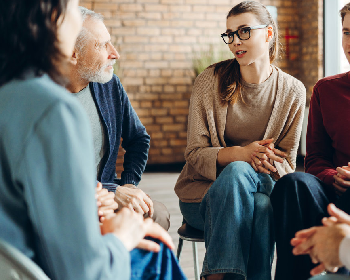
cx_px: 238
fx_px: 673
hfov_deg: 28.9
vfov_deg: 23.5
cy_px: 137
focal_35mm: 65
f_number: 2
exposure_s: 1/200
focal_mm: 50
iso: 500
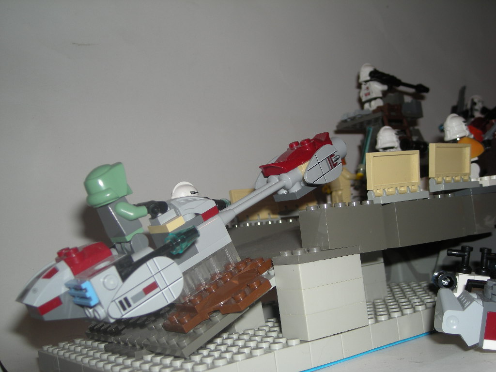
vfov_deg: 32.9
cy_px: 186
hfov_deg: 42.9
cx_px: 248
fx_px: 630
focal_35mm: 44
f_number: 3.1
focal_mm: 7.1
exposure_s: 1/60
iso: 50
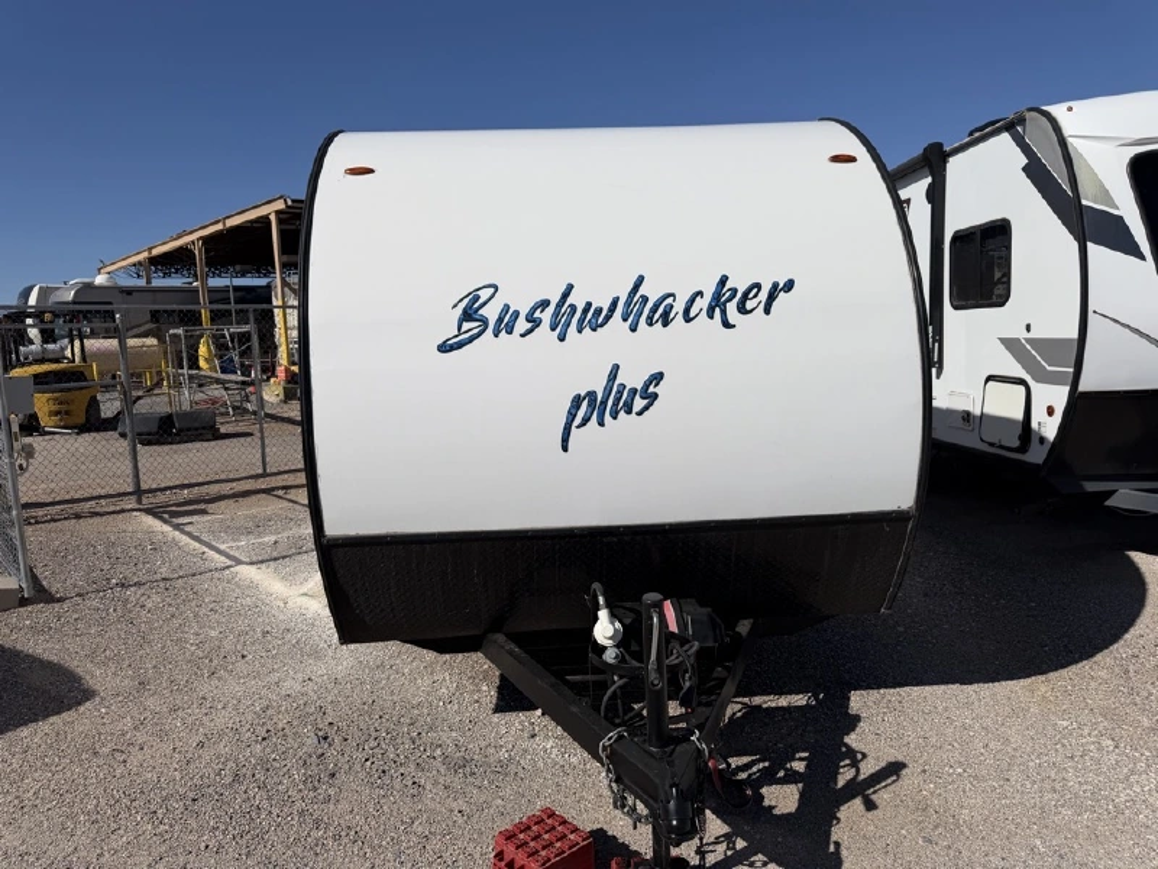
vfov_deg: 56.8
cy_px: 434
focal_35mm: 24
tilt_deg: -6.0
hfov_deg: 71.6
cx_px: 579
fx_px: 803
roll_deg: +2.3
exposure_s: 1/17544
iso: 80
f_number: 1.78
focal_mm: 6.76
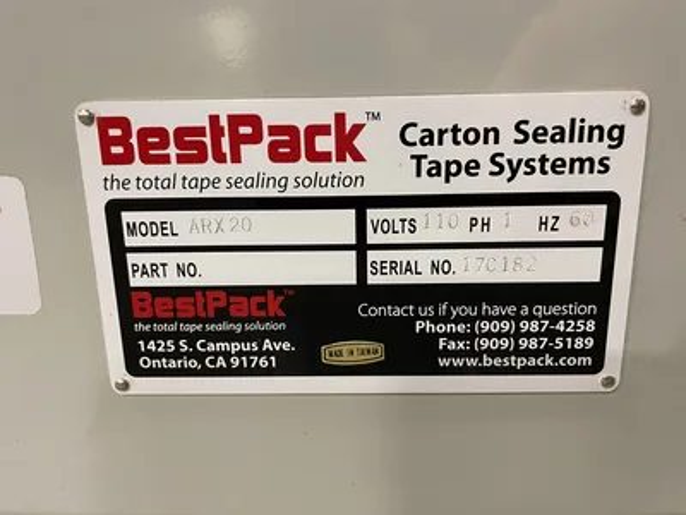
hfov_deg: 67.3
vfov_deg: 53.1
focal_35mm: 26
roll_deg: +0.8
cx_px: 343
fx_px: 515
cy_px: 258
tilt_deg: -14.6
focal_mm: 4.2
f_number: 1.6
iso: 320
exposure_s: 1/60
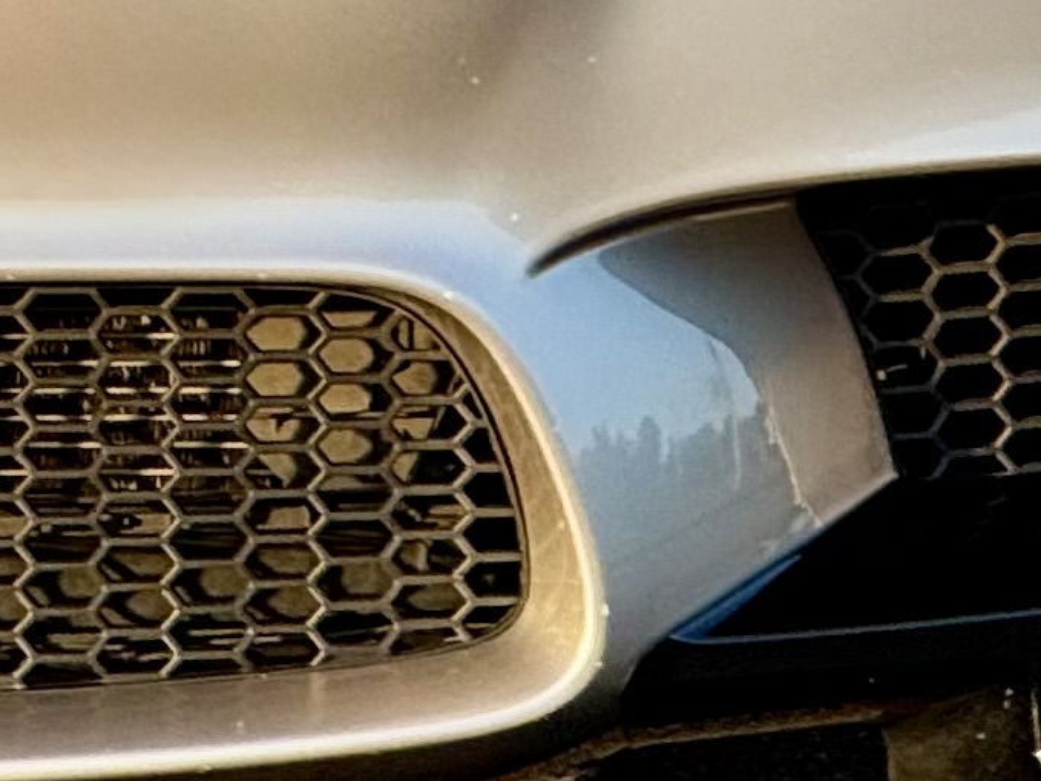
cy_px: -1046
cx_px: -541
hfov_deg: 2.8
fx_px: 21438
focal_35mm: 713
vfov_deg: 2.1
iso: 50
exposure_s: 1/253
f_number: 2.8
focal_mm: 15.66
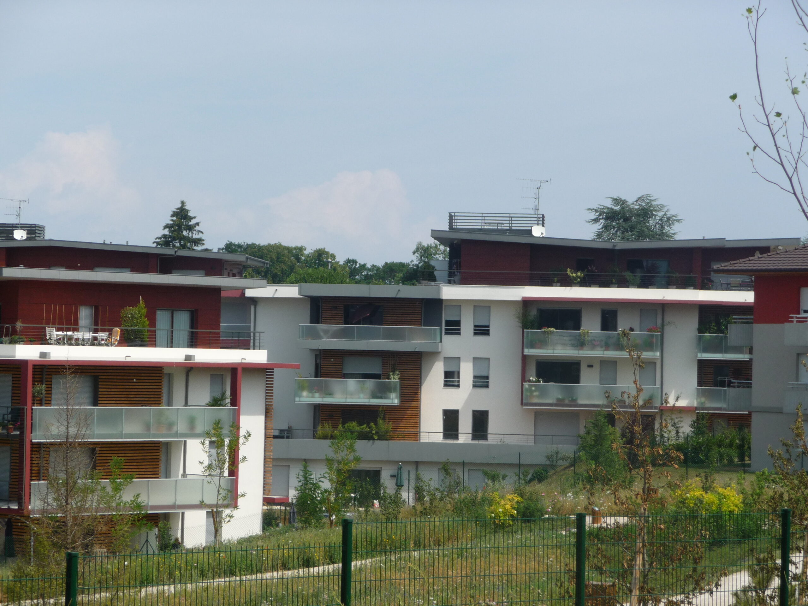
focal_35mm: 141
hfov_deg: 14.0
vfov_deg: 10.5
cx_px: 404
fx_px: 3291
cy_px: 303
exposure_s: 1/640
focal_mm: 24.1
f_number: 4.8
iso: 100
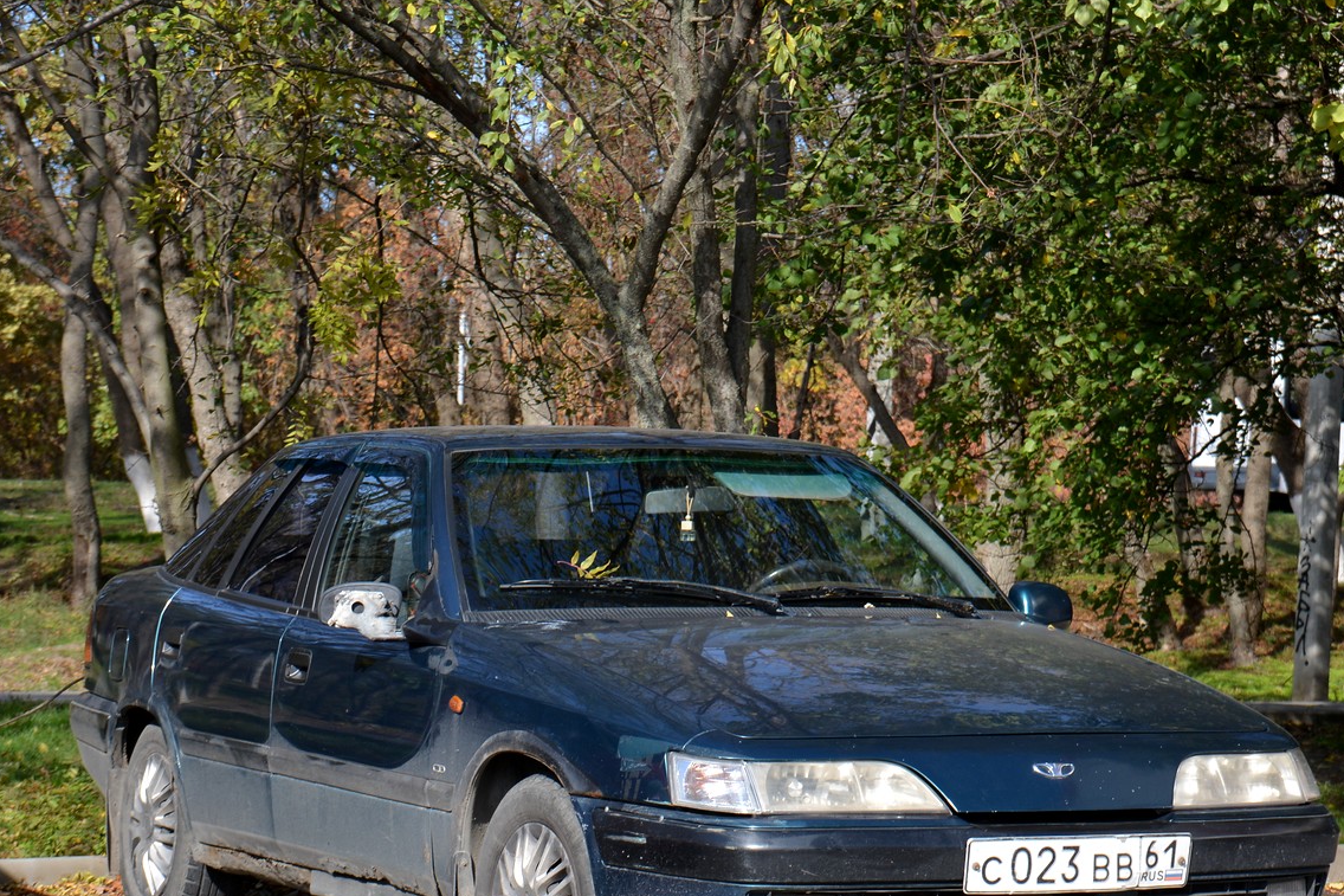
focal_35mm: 103
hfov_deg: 19.8
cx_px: 788
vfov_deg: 13.3
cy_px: 538
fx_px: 3845
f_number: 8
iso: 200
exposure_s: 1/250
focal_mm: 52
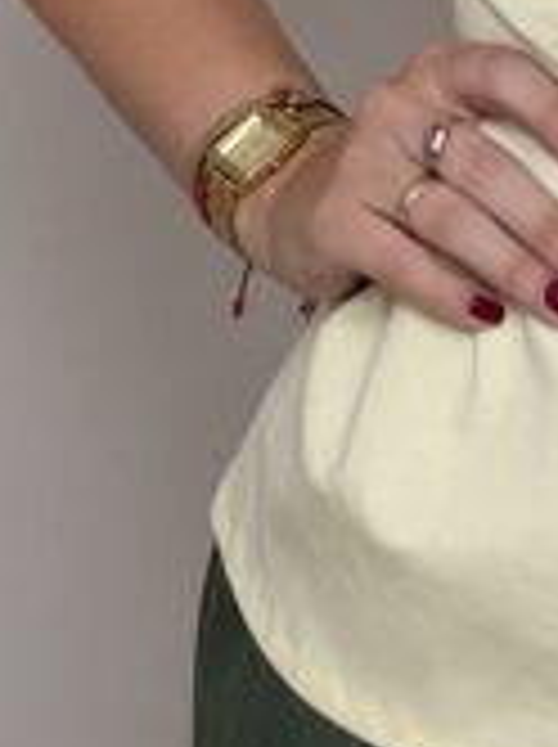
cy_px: -162
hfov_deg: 9.9
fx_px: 3125
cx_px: 837
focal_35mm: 145
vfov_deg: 13.3
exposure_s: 1/60
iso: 80
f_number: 1.9
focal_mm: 2.71
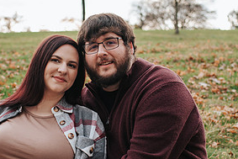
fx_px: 516
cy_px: 84
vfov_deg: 17.5
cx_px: 97
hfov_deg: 25.9
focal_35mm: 78
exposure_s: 1/320
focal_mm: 35
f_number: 2.8
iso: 110
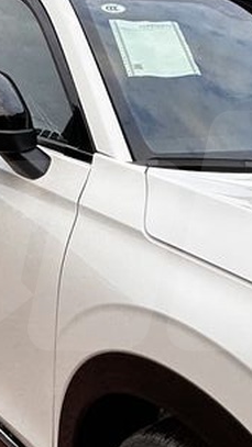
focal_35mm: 60
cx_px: 364
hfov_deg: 18.1
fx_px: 713
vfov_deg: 34.9
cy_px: 232
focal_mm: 2.22
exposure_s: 1/99
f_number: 2.2
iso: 50
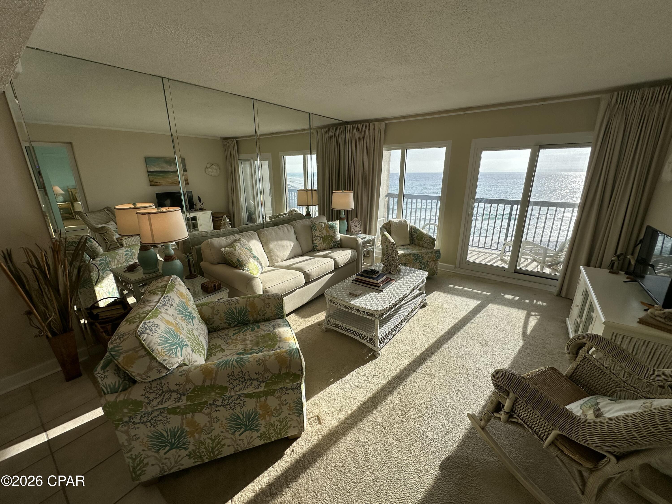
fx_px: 272
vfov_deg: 85.7
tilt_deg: -16.2
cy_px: 252
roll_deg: -0.1
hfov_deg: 102.1
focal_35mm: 14
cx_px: 336
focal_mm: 2.22
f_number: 2.2
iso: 40
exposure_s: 1/842
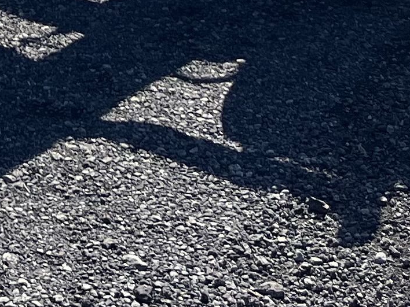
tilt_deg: -4.7
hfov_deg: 13.1
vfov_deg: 9.0
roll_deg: -0.2
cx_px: -27
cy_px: -451
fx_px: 1753
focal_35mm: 148
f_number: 1.6
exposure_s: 1/5319
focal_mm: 5.1
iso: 50
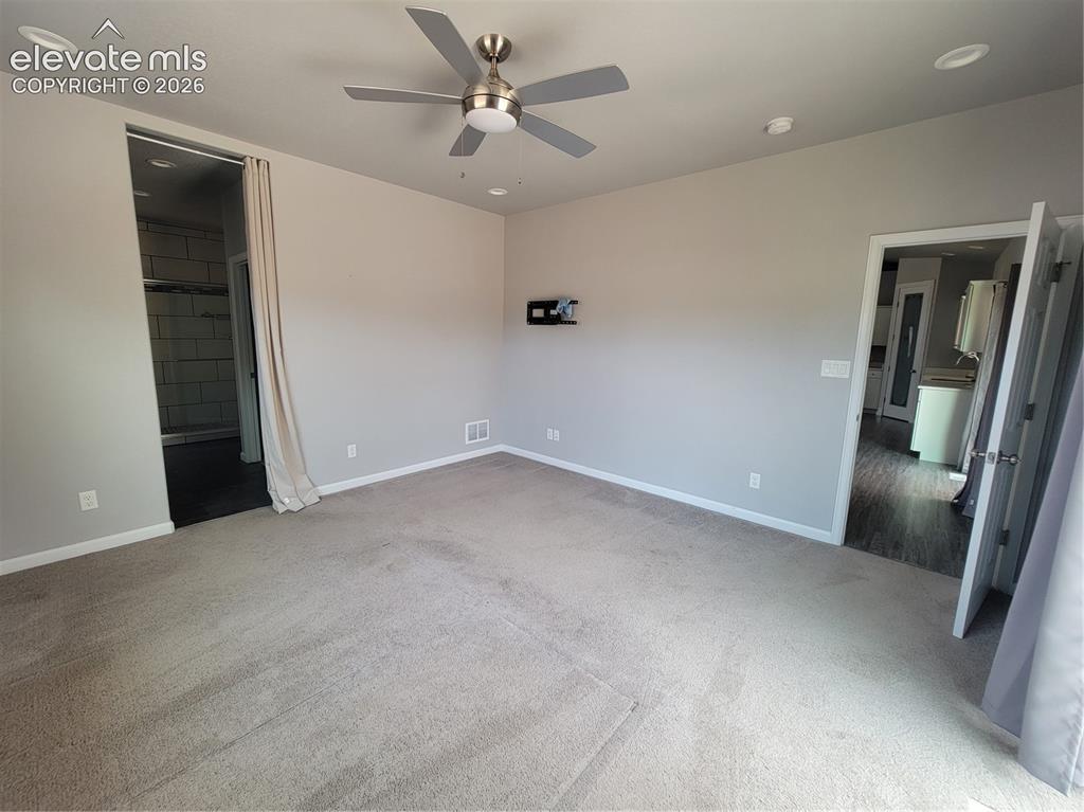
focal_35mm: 13
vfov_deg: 89.9
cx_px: 542
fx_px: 407
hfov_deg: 106.2
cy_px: 406
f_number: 2.2
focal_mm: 2.2
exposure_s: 1/60
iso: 80
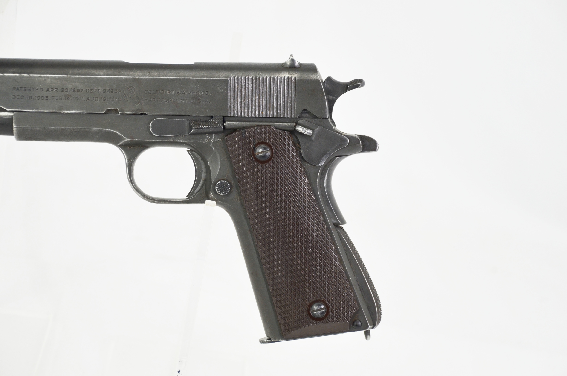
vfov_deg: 13.8
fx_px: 1556
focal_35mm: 99
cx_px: 284
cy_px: 188
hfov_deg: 20.7
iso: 450
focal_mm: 66
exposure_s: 1/250
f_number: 5.3
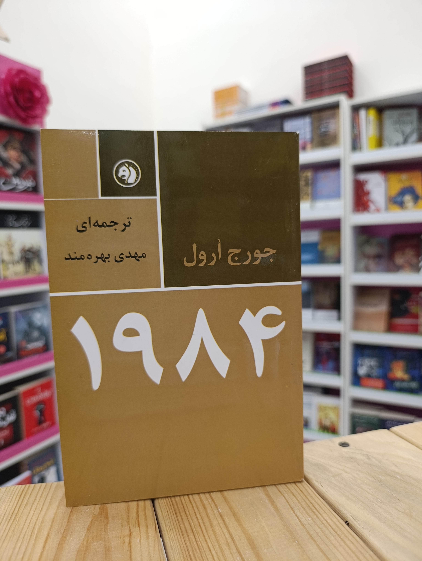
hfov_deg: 59.0
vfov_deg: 73.8
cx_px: 211
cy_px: 280
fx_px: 373
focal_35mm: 23
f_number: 1.65
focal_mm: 6.11
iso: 688
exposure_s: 1/100
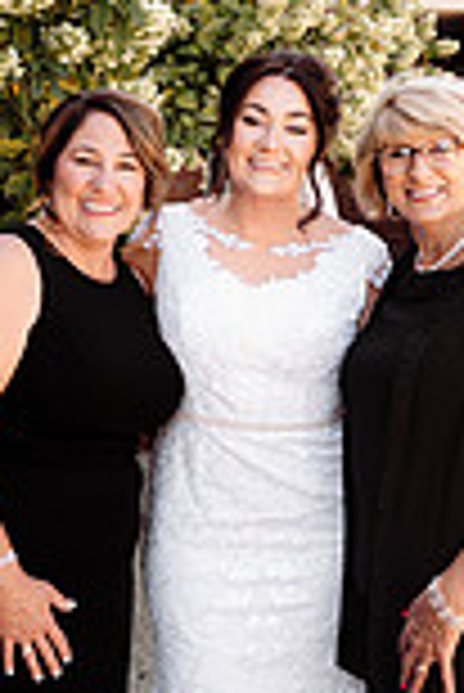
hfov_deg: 19.5
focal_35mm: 70
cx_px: 270
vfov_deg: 28.8
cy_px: 297
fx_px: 1350
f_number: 2.8
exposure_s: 1/640
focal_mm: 24
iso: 250
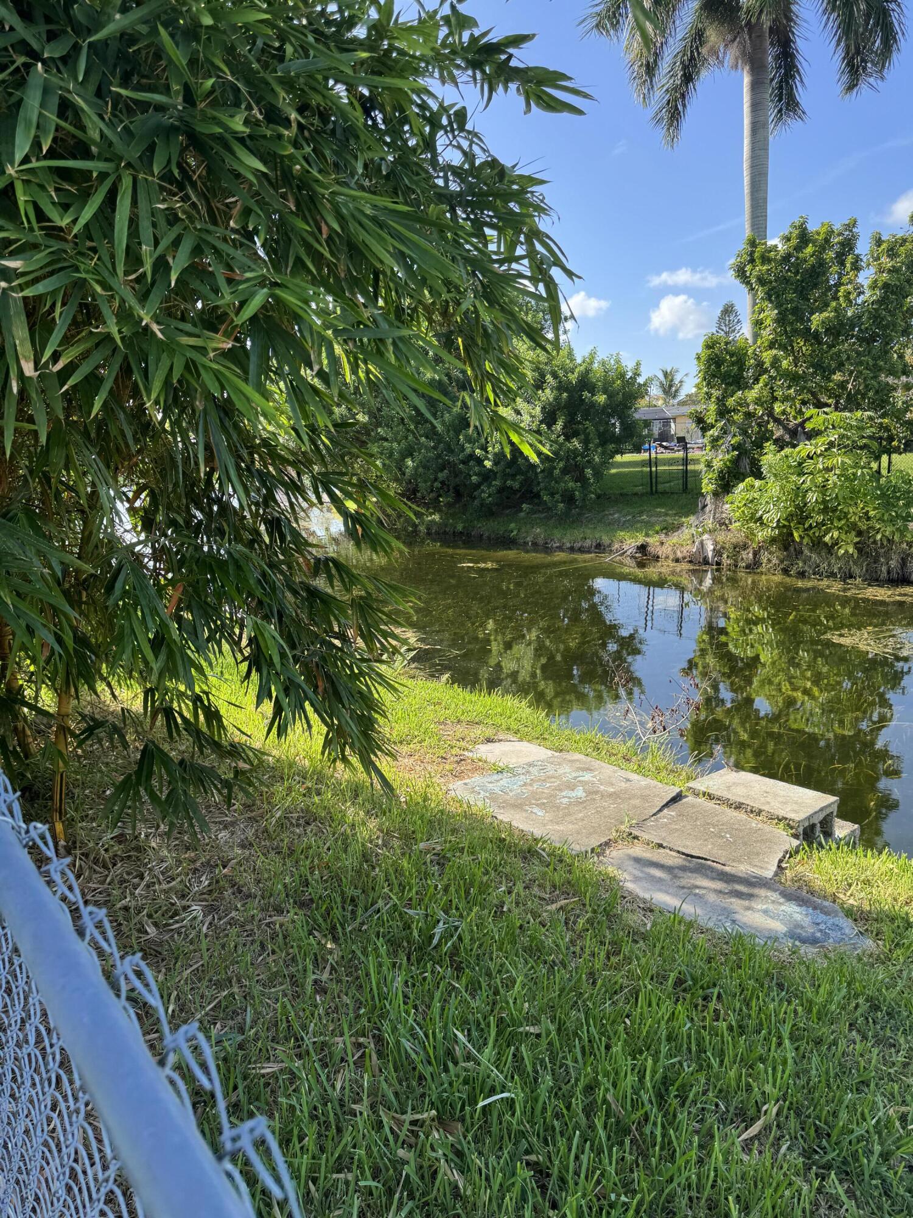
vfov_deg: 71.6
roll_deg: +0.7
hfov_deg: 56.8
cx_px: 456
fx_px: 844
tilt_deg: -11.5
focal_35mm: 24
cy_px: 609
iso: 80
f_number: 1.78
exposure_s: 1/1131
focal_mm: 6.76
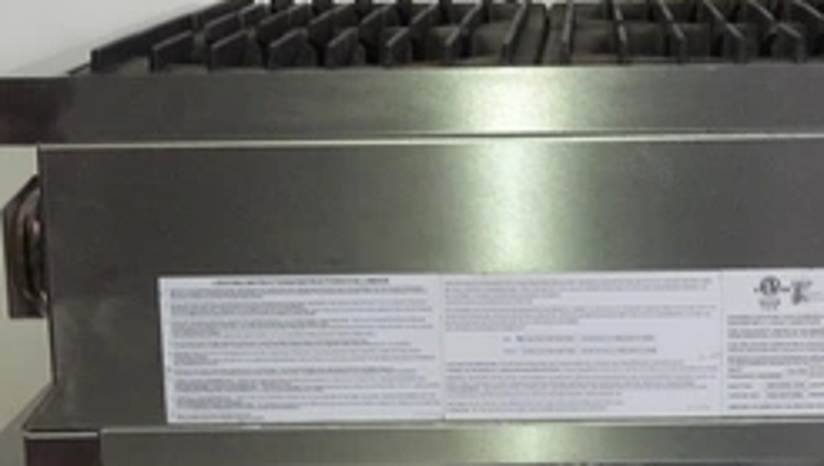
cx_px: 586
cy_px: 188
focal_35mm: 85
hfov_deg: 24.8
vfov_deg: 14.3
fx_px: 1859
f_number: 11
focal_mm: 19.03
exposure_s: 1/50
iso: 2500
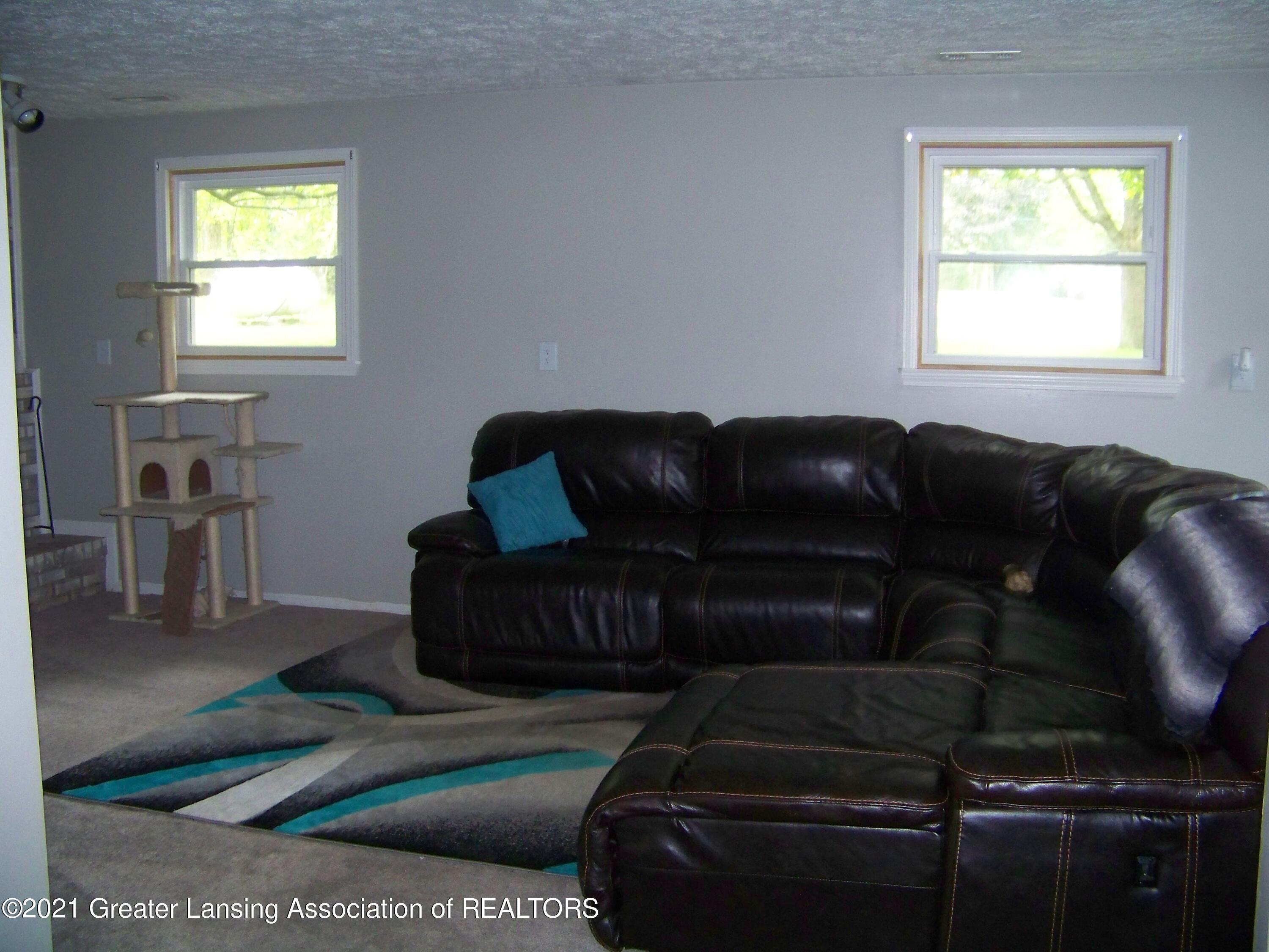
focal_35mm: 36
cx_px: 634
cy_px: 476
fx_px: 1320
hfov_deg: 51.4
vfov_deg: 39.7
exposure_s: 1/15
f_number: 2.8
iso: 200
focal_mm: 5.85
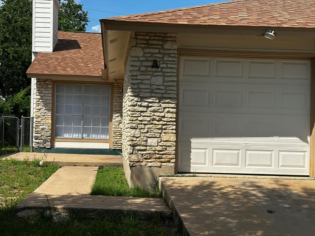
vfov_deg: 27.5
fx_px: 482
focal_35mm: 53
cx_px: 148
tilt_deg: +1.8
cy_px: 120
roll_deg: -1.8
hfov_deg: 36.1
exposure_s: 1/5000
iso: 64
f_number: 1.78
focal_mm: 6.86
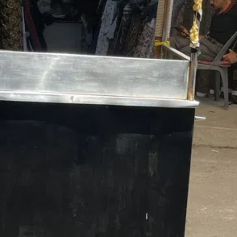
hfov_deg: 22.0
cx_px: 27
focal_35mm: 77
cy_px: 37
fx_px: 596
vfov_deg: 22.1
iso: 32
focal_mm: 5.1
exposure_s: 1/501
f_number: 1.6
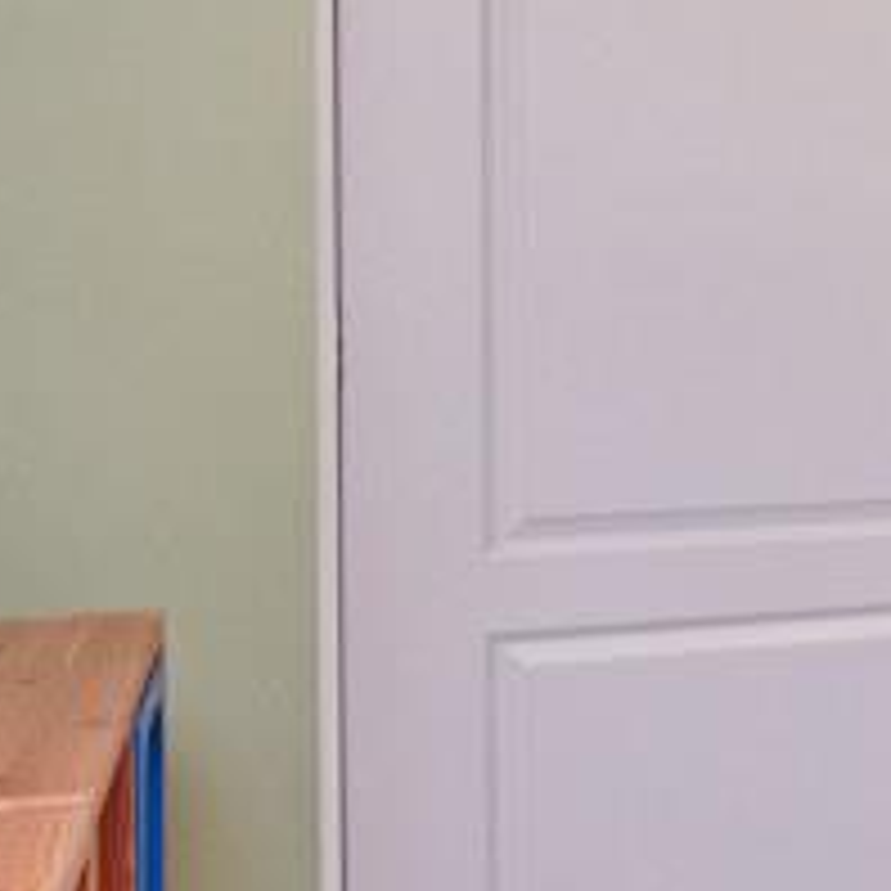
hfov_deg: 13.4
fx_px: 2621
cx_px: 2223
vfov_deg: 19.2
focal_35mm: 90
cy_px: 266
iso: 800
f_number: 4
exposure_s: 1/60
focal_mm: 14
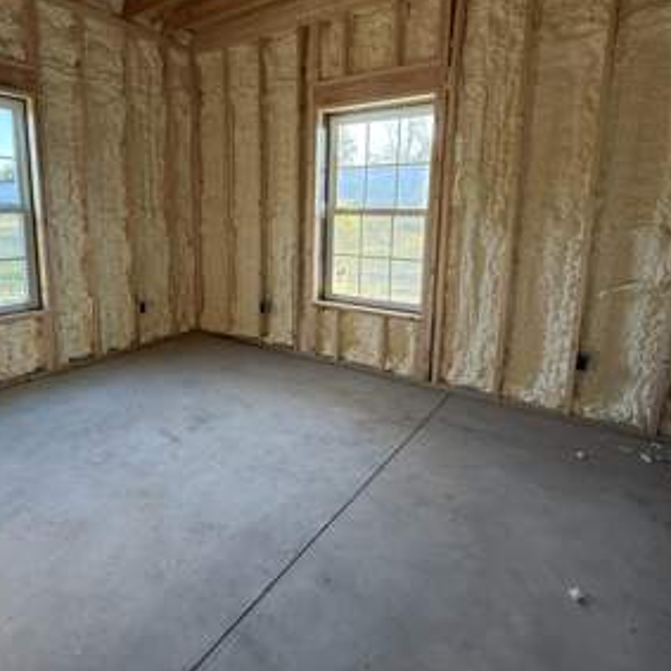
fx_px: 461
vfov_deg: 71.7
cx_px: 277
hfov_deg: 71.6
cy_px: 283
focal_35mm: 21
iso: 200
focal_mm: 2.22
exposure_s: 1/99
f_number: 2.2
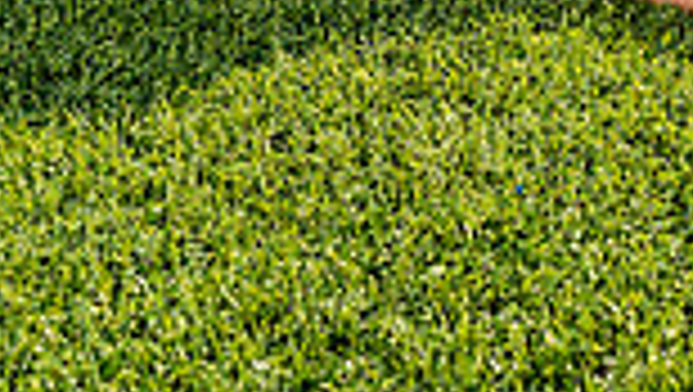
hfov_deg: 12.1
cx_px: 526
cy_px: -572
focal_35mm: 177
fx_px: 3256
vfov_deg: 6.5
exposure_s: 1/250
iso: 320
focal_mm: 58
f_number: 10
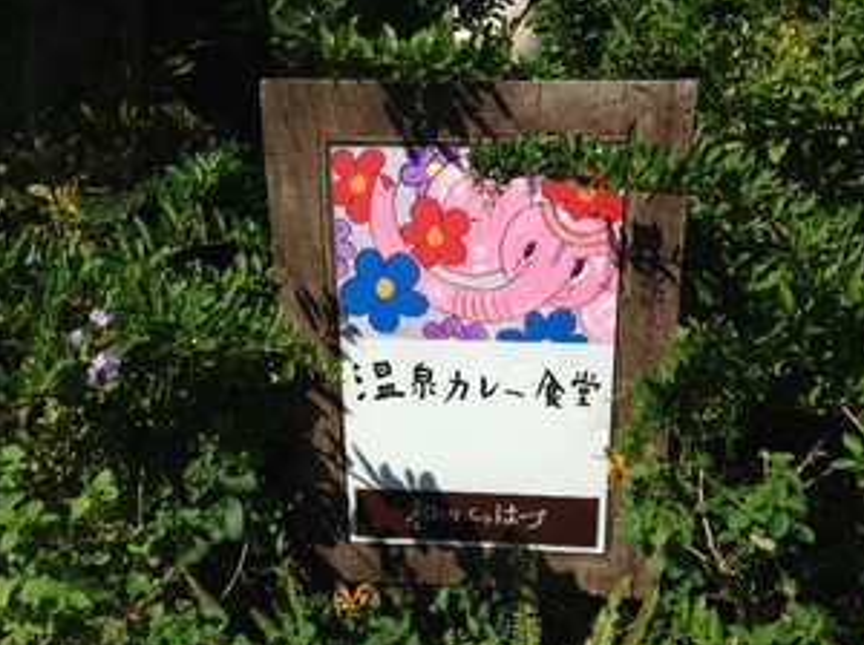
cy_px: 373
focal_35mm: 39
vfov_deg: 36.6
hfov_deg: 47.9
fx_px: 972
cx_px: 452
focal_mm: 4.12
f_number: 2.4
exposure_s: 1/2358
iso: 50
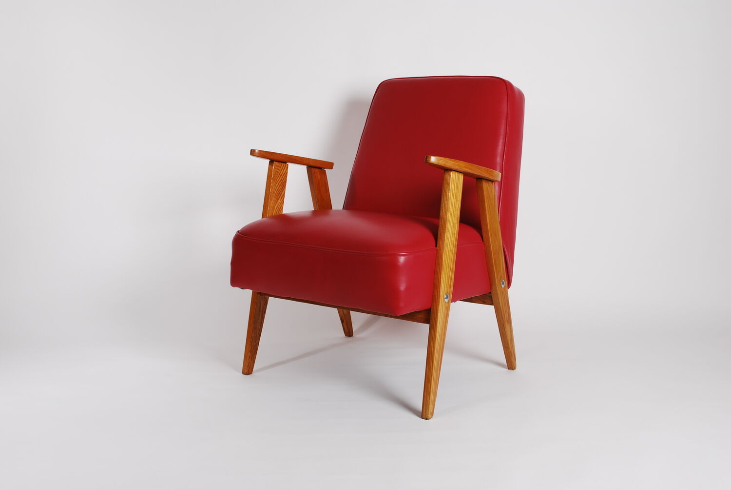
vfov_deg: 32.0
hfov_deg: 46.3
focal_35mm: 42
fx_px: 854
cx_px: 366
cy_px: 245
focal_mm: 28
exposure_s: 1/100
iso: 100
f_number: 8
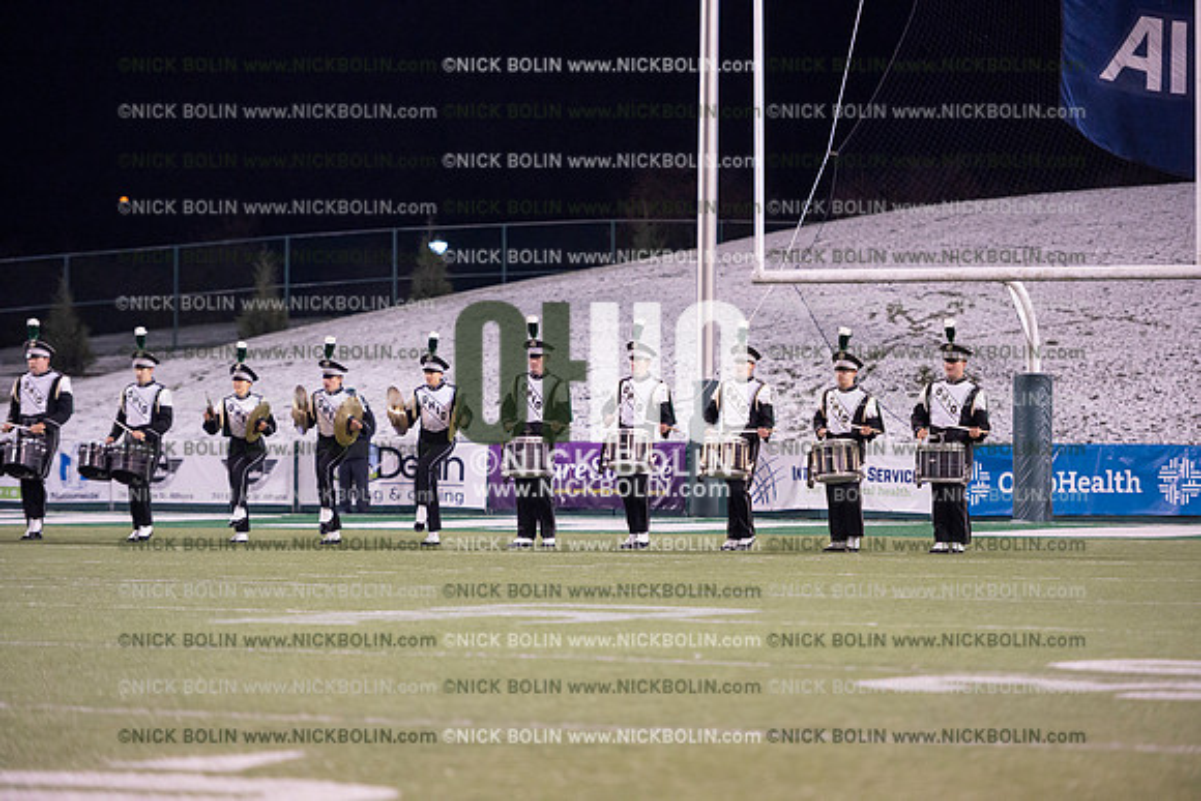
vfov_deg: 9.2
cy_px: 400
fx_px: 5005
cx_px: 600
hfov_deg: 13.7
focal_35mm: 150
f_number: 2.8
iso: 2500
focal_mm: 150
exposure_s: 1/1250
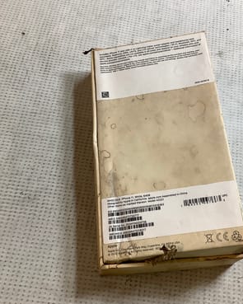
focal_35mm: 41
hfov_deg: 36.3
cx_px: 152
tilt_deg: -63.0
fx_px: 369
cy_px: 153
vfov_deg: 44.8
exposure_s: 1/50
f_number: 2.4
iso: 100
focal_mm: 3.3
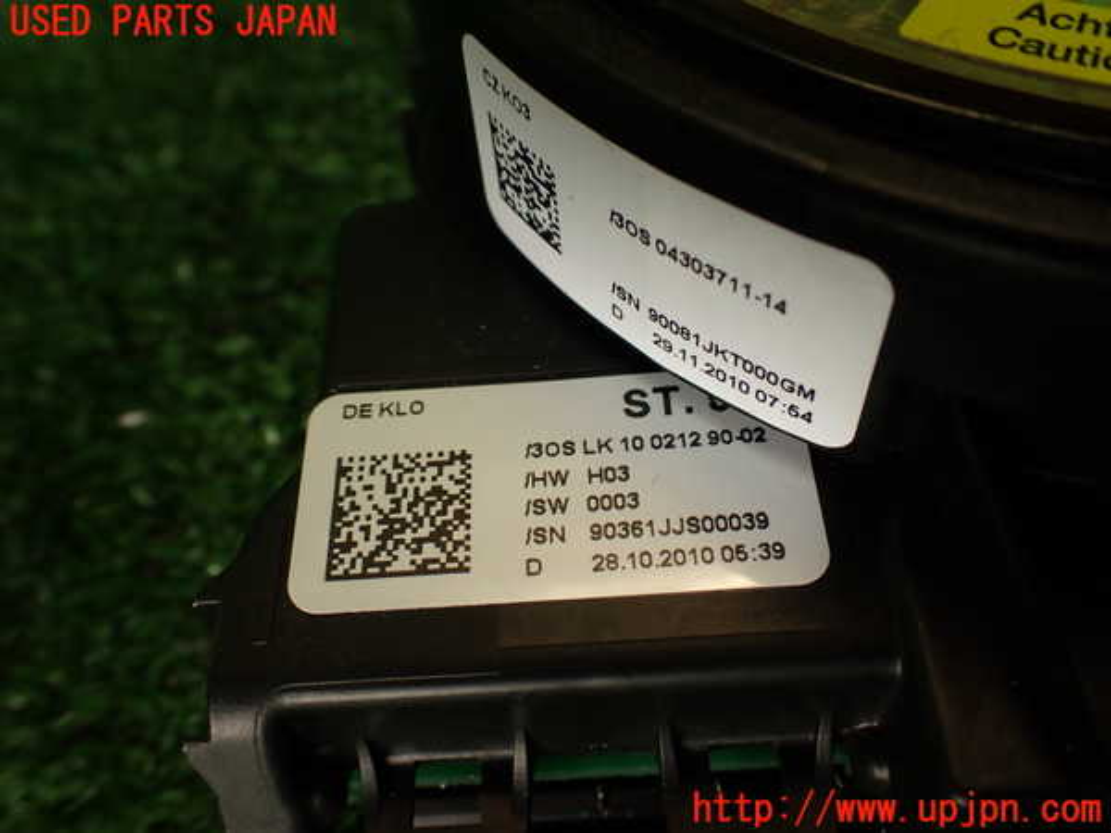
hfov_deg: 56.8
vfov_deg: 44.2
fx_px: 1027
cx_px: 556
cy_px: 416
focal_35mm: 32
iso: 125
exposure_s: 1/60
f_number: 3.2
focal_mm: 5.79
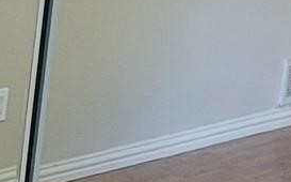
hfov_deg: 8.2
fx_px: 1640
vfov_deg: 6.3
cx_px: -649
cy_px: 243
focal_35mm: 207
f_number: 1.8
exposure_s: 1/40
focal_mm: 5.4
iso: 160
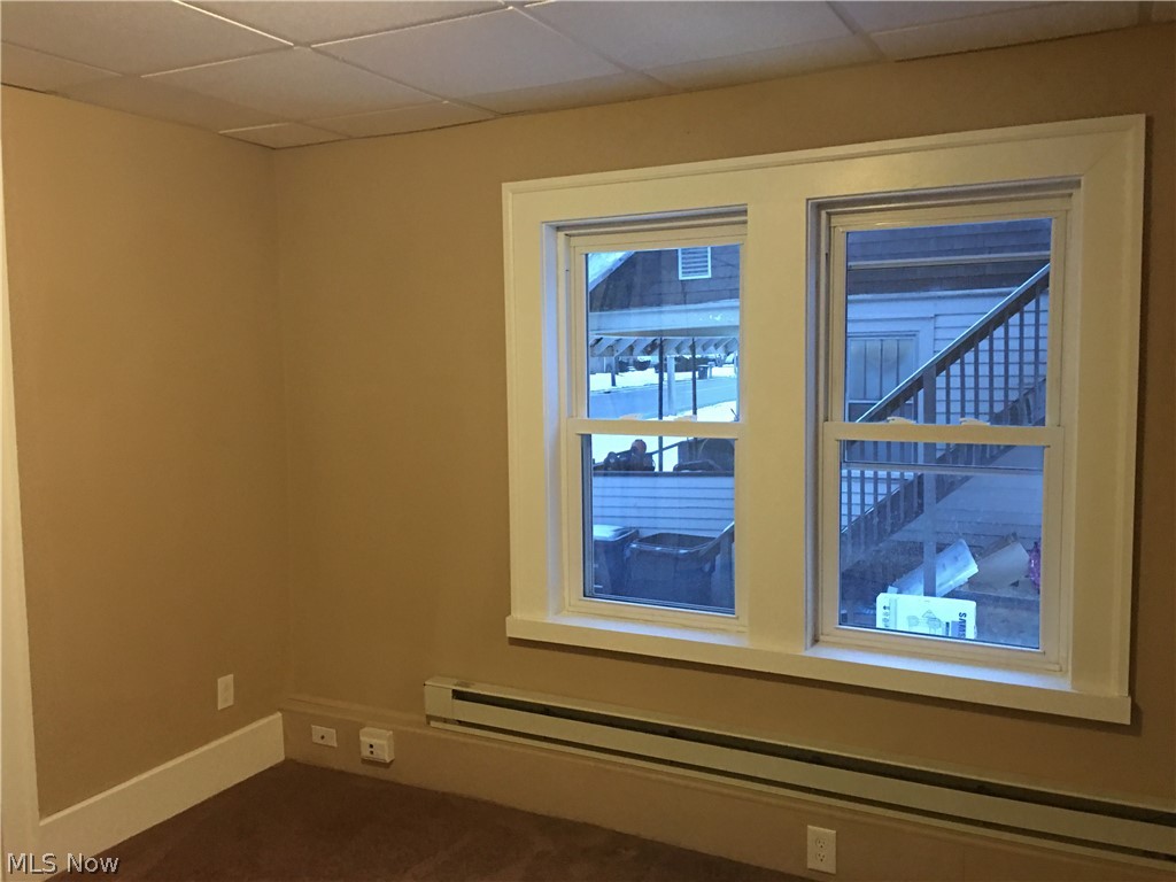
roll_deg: -0.6
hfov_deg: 61.7
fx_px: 985
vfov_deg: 48.2
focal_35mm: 29
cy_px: 441
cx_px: 588
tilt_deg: -2.6
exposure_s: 1/4
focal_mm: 4.15
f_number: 2.2
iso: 80
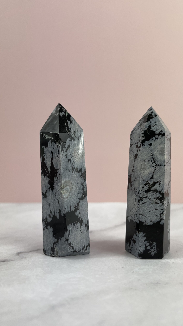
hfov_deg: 40.2
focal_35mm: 29
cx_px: 95
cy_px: 164
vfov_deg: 66.1
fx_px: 250
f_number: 1.6
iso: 32
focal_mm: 4.2
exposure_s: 1/348
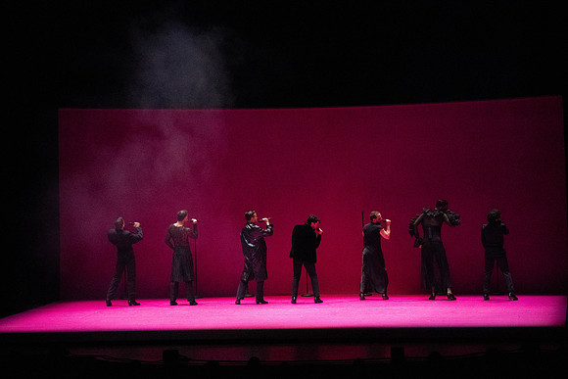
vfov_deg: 10.6
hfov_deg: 15.8
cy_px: 190
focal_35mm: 130
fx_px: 2051
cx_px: 284
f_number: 9
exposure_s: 1/400
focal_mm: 130
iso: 25600
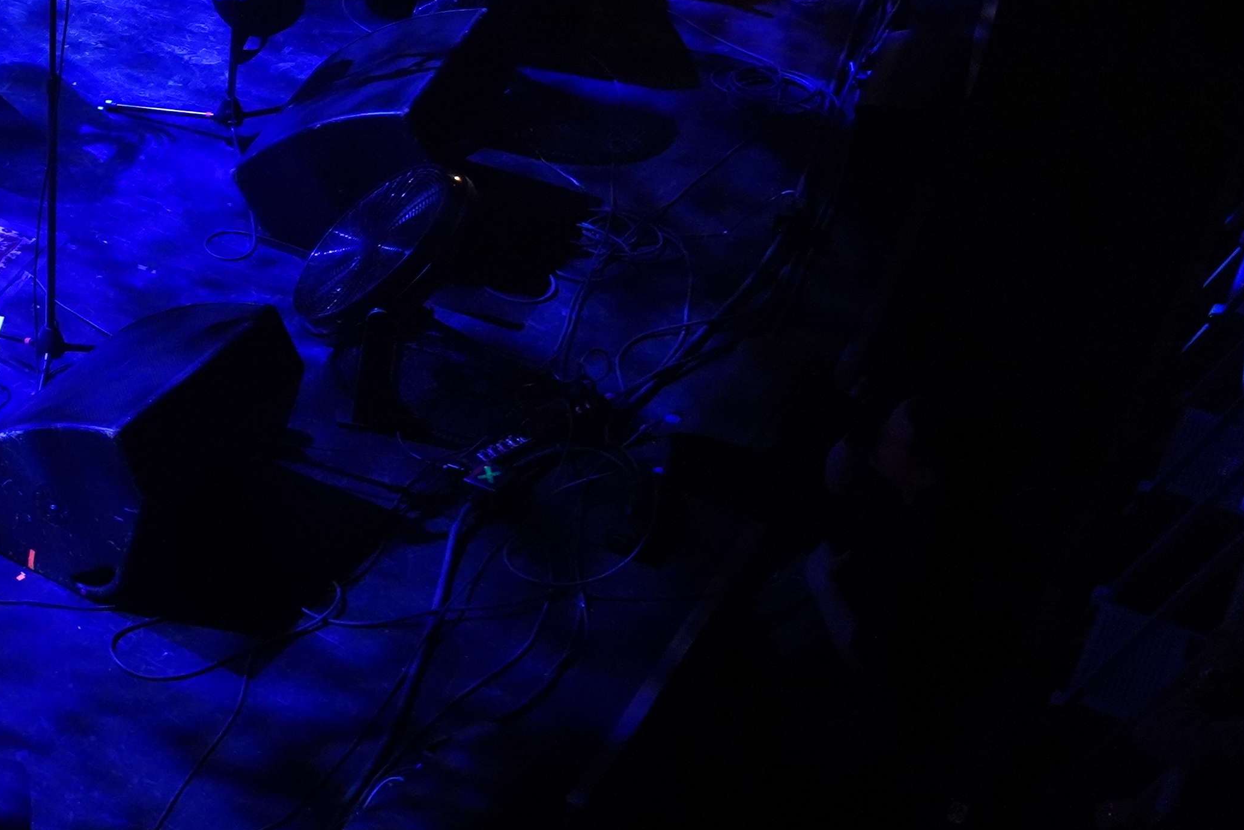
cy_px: 5
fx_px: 2903
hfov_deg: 21.1
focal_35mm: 84
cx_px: -521
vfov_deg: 16.0
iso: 6400
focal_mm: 29
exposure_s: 1/60
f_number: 4
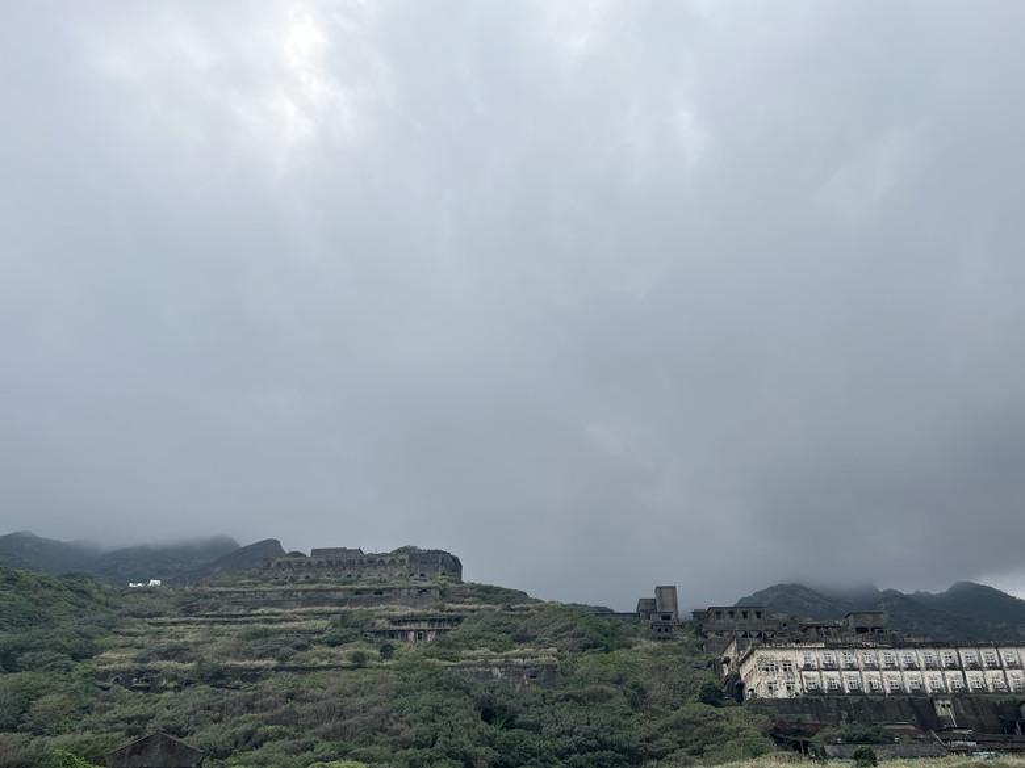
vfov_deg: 53.1
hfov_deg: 67.3
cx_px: 512
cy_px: 384
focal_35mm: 26
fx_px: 770
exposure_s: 1/3704
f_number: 1.5
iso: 50
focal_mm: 5.7
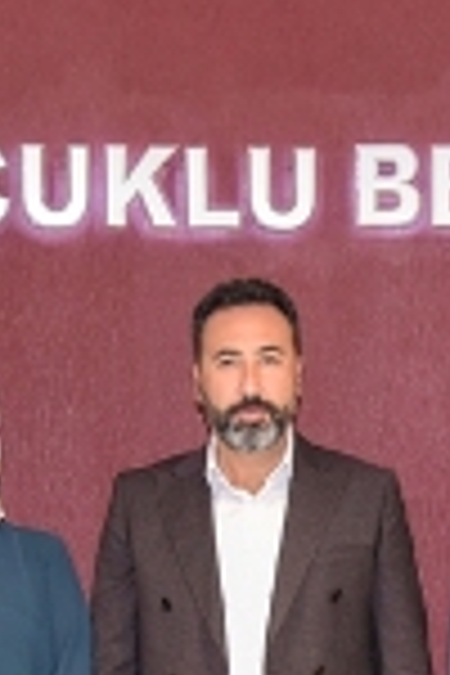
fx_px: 3037
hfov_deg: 8.5
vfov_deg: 12.5
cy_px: 718
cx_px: 378
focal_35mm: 162
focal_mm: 38
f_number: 4
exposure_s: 1/60
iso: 1800
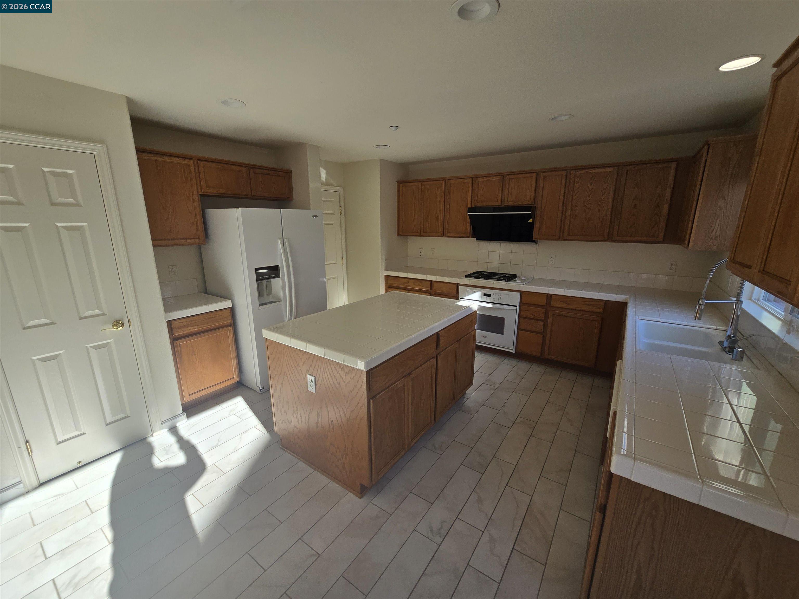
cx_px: 400
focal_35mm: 13
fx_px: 300
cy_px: 300
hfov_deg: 106.2
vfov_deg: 89.9
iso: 50
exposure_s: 1/378
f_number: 2.2
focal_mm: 2.2
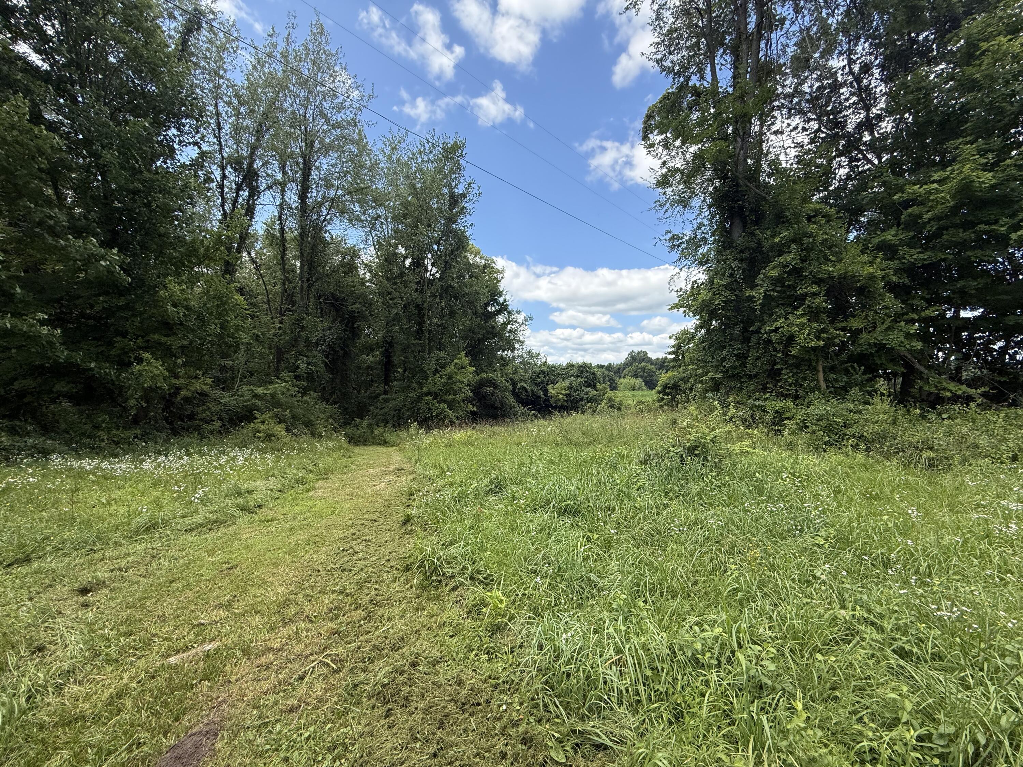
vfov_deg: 85.7
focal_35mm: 14
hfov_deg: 102.1
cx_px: 512
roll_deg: -1.2
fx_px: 414
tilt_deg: -0.2
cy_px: 384
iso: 50
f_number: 2.2
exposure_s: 1/1125
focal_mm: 2.22
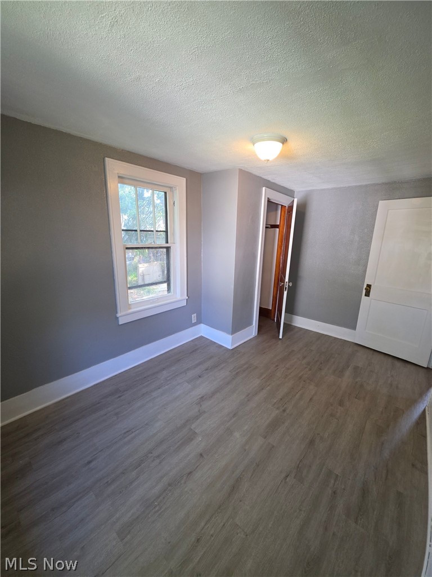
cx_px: 216
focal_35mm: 13
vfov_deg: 106.2
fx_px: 216
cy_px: 288
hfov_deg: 89.9
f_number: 1.9
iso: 250
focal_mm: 2.2
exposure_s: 1/120
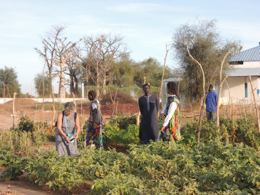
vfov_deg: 17.4
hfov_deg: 23.0
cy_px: 98
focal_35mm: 85
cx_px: 130
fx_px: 638
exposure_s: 1/160
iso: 100
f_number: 5
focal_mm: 15.2
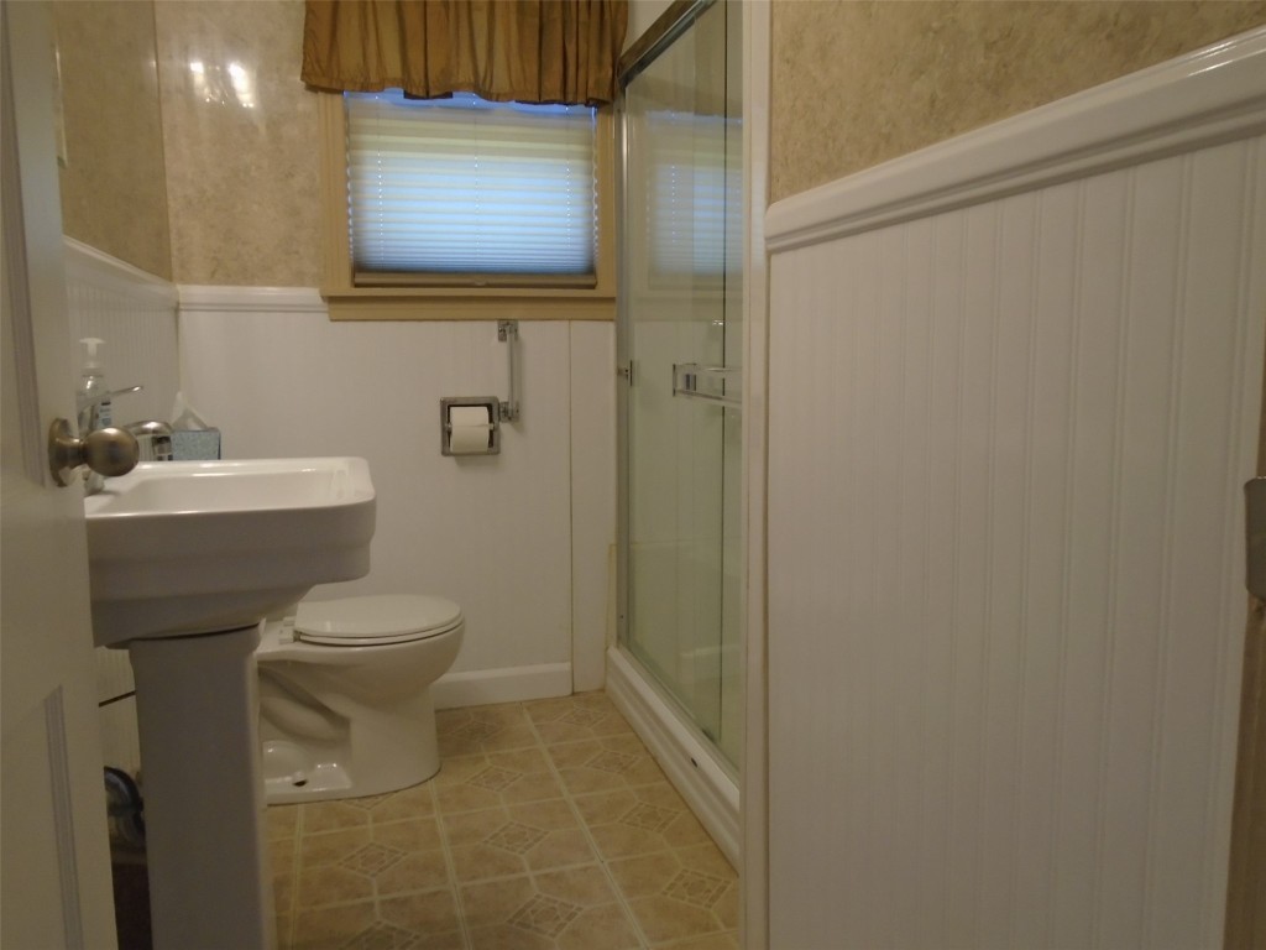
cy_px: 475
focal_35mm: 26
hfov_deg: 67.3
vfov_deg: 53.1
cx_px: 633
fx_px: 951
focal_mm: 4.6
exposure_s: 1/30
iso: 160
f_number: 3.2
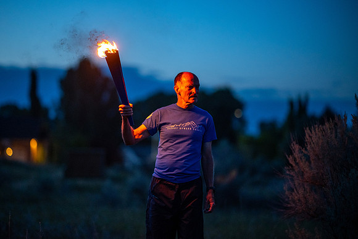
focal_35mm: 114
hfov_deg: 18.0
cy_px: 112
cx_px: 164
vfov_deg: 12.1
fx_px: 1130
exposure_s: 1/100
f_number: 1.4
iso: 1600
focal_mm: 105
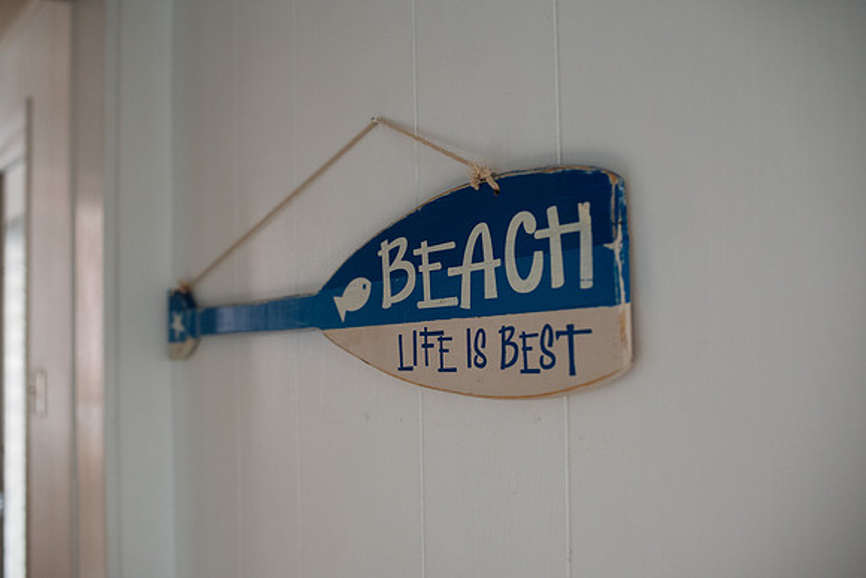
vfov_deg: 37.9
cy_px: 289
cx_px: 433
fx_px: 842
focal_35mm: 35
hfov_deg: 54.4
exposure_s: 1/160
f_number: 2.8
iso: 1600
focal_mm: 35
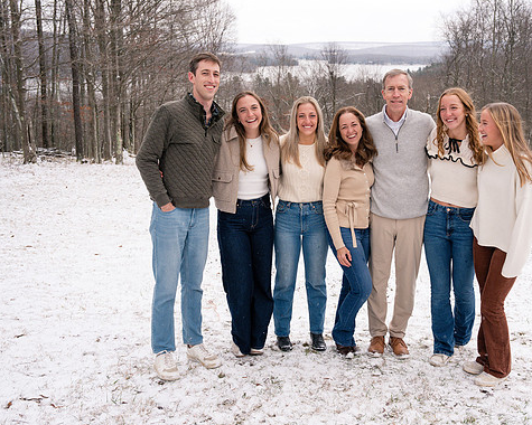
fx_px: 614
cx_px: 321
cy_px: 211
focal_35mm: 39
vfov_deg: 38.2
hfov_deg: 46.6
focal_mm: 34
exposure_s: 1/250
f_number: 6.3
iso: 400
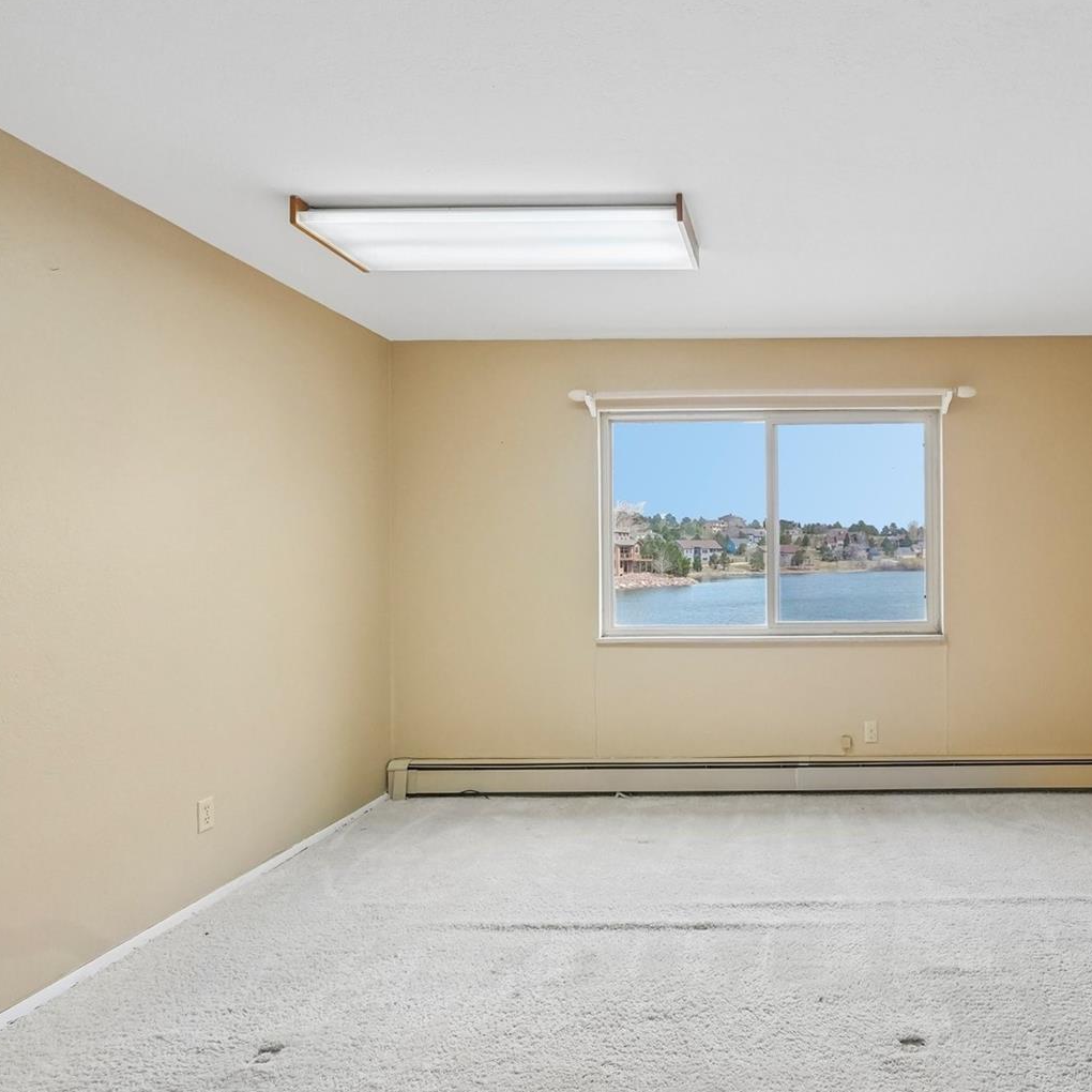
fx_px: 714
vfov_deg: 74.8
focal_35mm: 20
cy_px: 557
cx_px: 798
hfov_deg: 70.6
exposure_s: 1/30
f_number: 8
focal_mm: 10
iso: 800
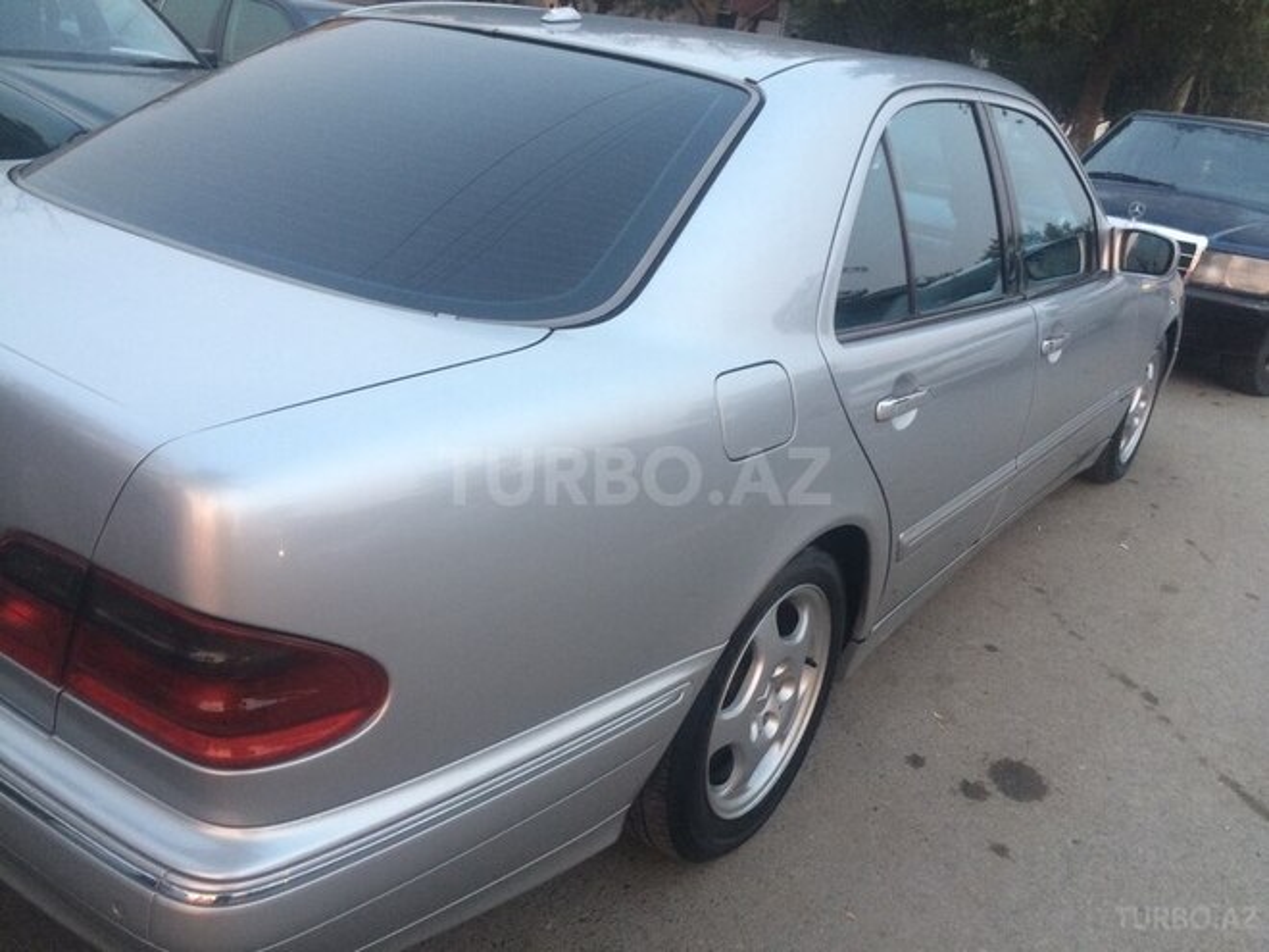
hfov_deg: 61.7
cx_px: 634
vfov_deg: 48.2
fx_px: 1063
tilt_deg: -21.6
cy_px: 476
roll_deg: -7.1
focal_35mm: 29
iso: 125
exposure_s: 1/33
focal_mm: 4.15
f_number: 2.2
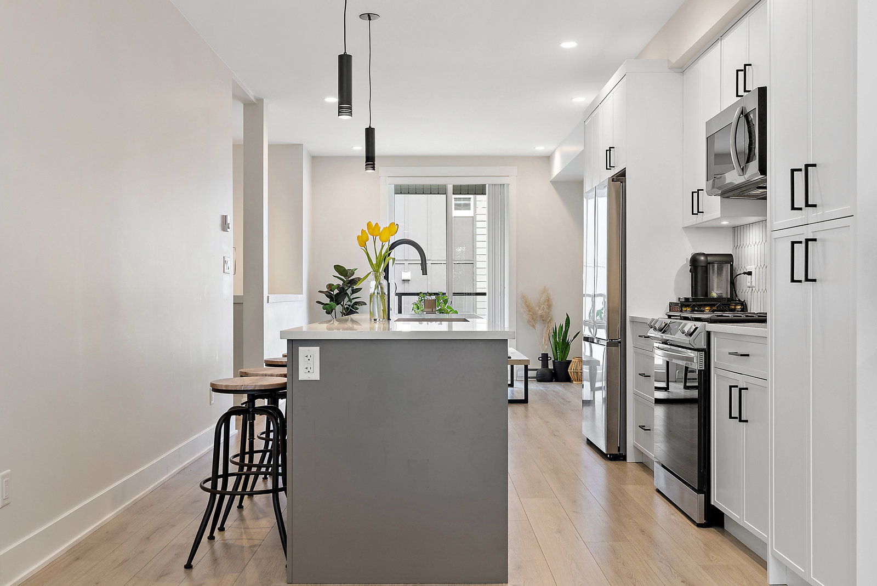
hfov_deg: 54.4
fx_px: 853
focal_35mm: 35
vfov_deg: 37.9
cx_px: 438
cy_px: 293
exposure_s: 1/3
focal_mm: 35
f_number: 7.1
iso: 320
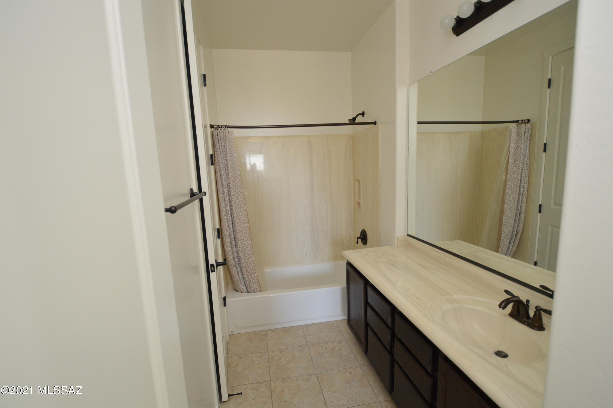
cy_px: 204
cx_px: 306
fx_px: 281
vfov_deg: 71.9
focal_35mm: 16
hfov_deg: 95.0
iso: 1000
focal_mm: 11
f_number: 3.5
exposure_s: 1/60
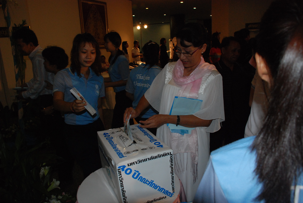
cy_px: 102
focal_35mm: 27
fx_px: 228
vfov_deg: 48.1
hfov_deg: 67.3
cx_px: 152
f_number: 5
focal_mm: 18
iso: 1000
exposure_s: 1/60
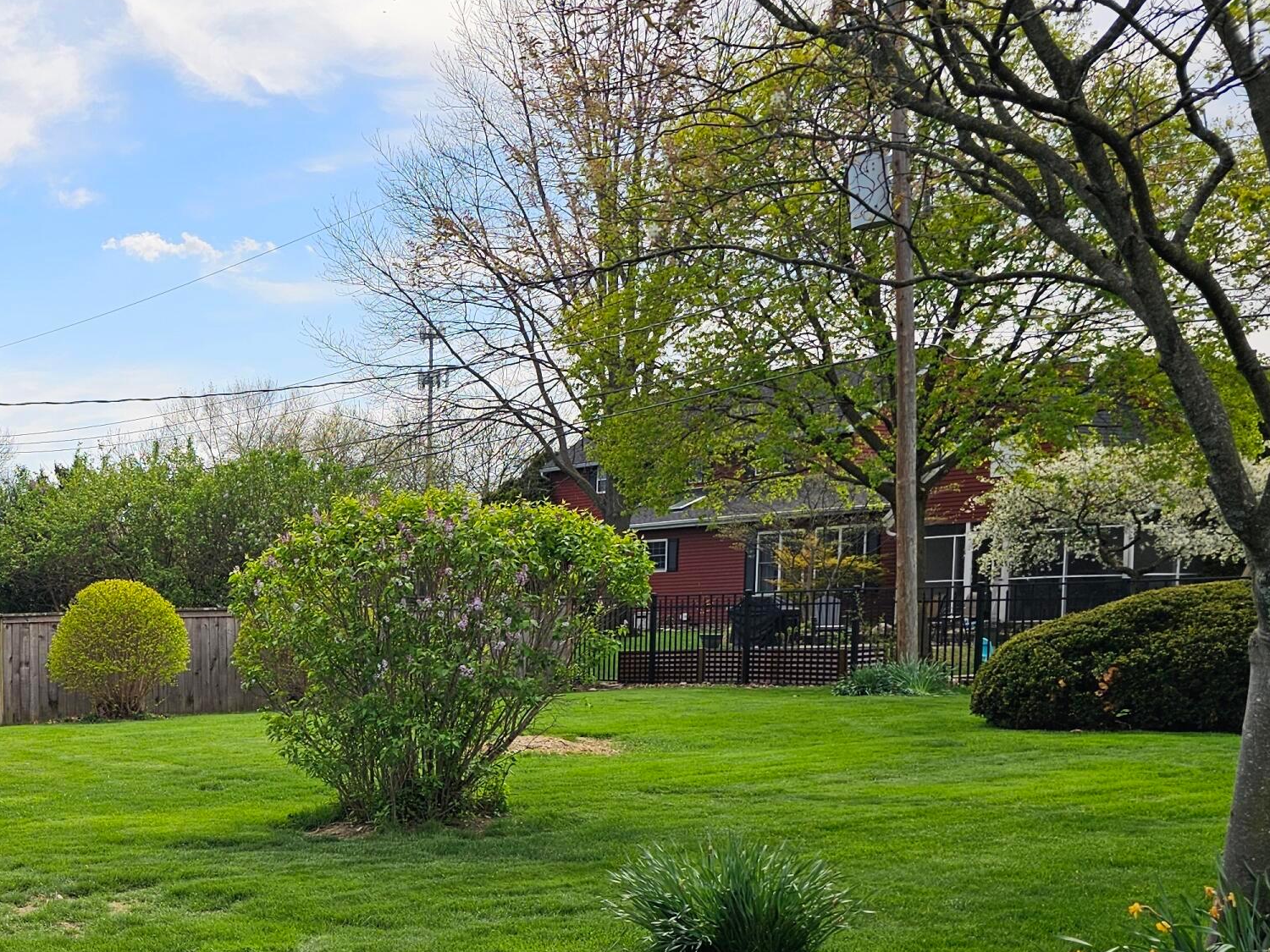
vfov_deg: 30.3
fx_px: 1688
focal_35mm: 46
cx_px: 62
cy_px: 836
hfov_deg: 37.7
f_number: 1.7
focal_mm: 6.3
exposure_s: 1/696
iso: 10
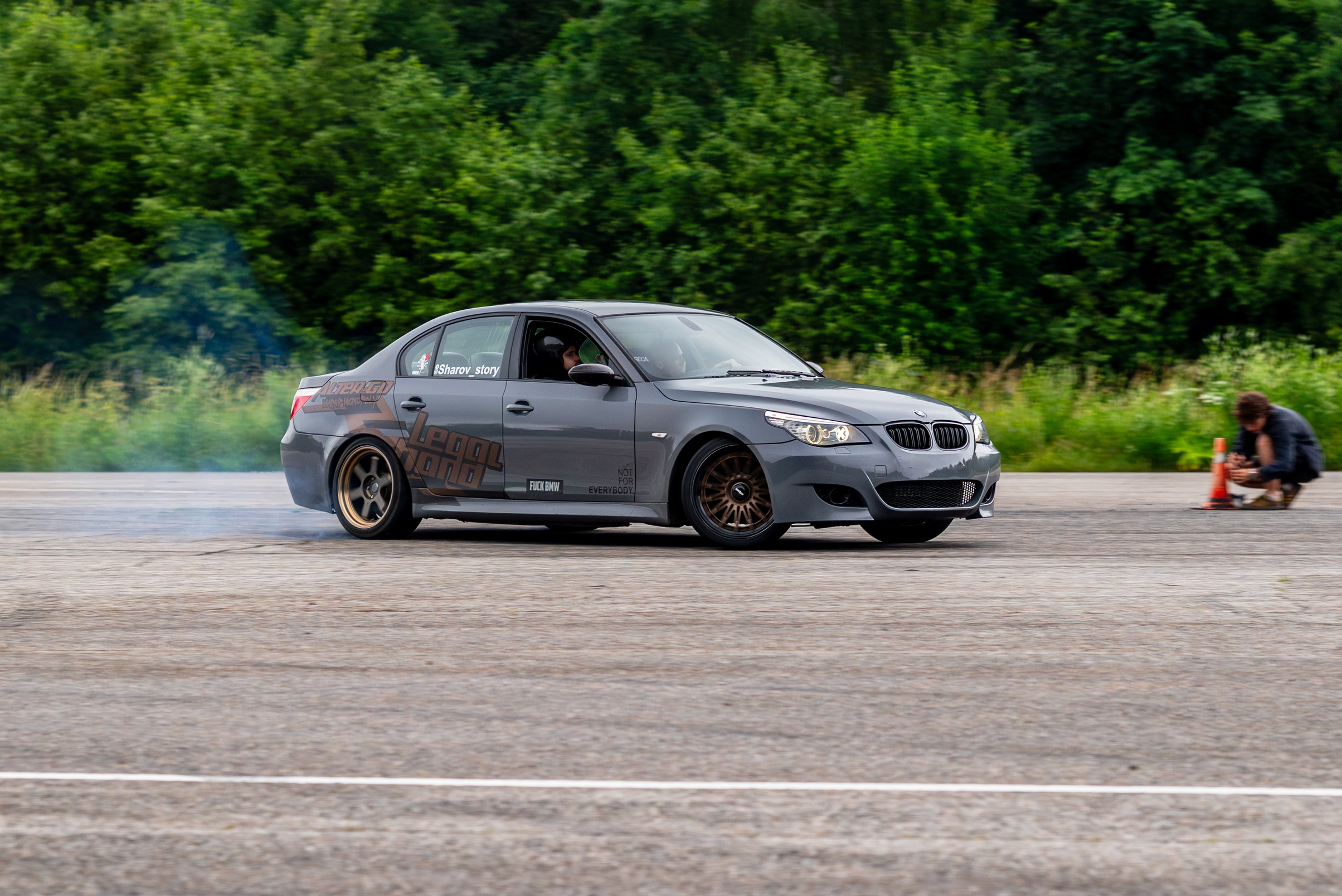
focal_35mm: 142
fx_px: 5296
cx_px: 722
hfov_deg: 14.4
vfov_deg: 9.7
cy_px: 377
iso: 640
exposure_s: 1/200
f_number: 3.5
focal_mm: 85
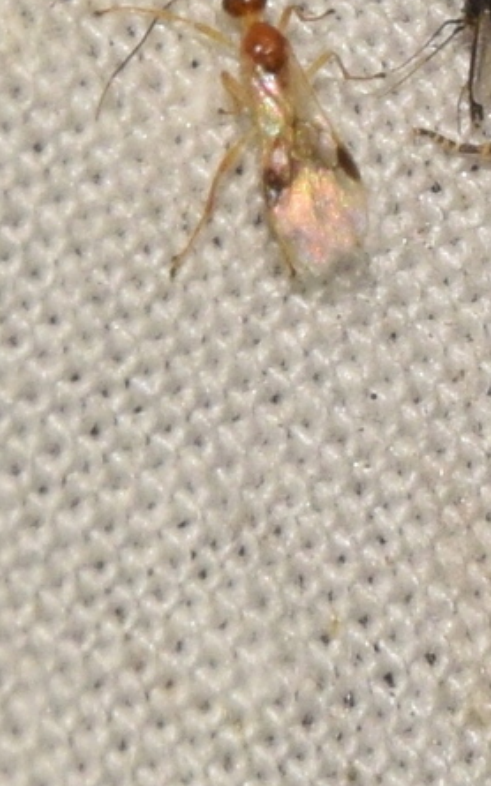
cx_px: 616
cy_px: 295
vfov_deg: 4.6
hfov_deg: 2.8
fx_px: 9873
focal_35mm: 461
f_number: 14
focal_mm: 140
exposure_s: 1/200
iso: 400
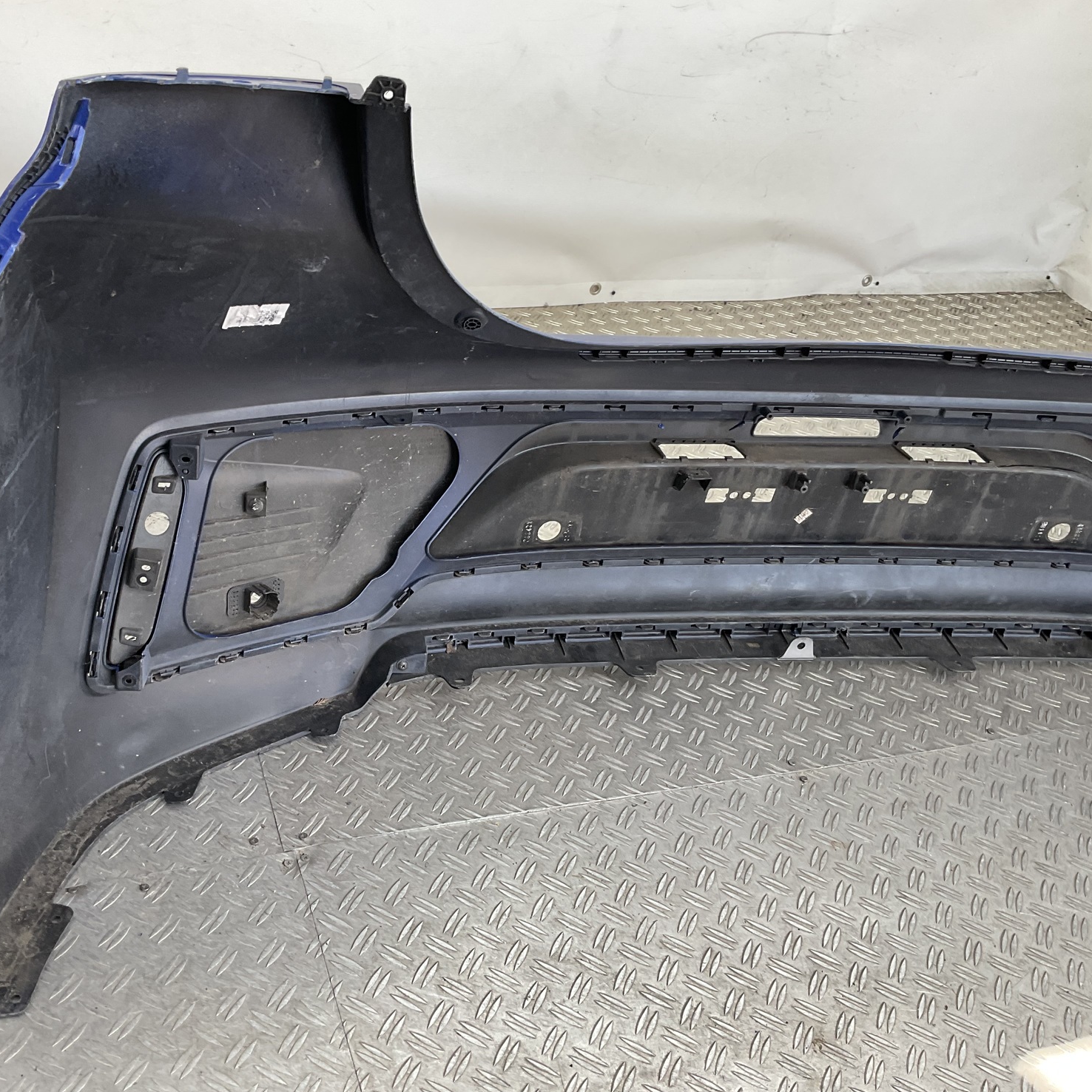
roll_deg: -10.5
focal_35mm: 35
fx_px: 1249
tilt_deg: -33.0
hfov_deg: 46.9
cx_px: 431
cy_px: 545
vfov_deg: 47.2
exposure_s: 1/120
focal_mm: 3
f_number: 1.8
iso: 32
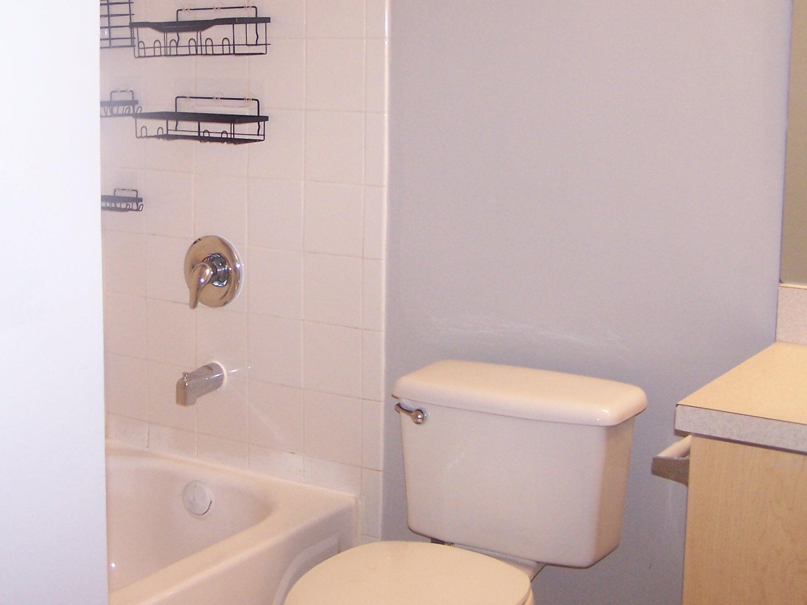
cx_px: 273
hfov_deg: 33.0
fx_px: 1352
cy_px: 175
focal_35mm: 58
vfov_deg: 25.0
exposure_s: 1/60
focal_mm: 6.3
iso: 140
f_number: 2.8
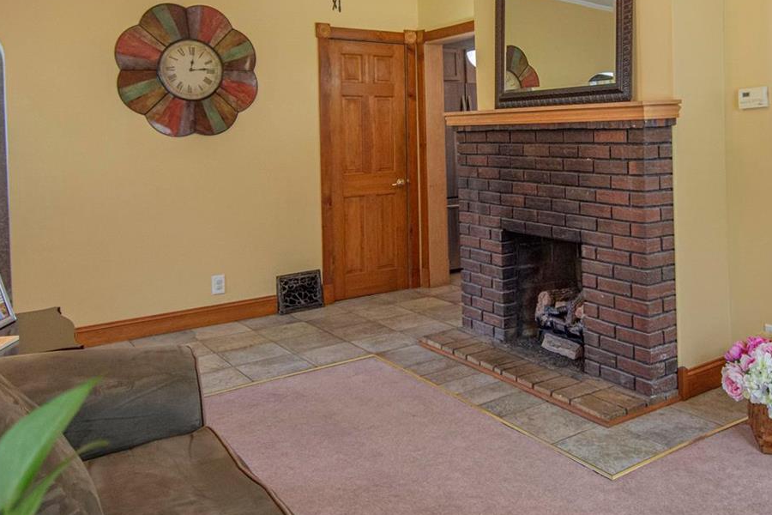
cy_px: 146
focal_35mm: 32
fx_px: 686
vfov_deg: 40.3
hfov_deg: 57.7
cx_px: 499
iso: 800
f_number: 5
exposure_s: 1/100
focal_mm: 12
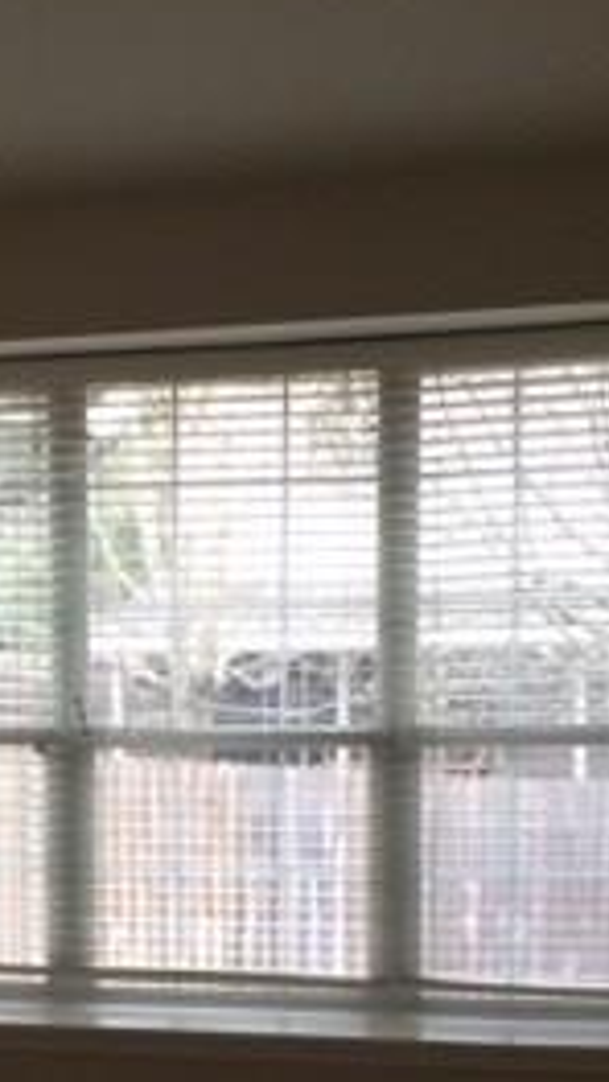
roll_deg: +2.4
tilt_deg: -8.5
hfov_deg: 15.4
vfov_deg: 26.7
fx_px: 2210
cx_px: 21
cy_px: 934
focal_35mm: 77
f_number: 2.2
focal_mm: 4.15
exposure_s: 1/30
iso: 100
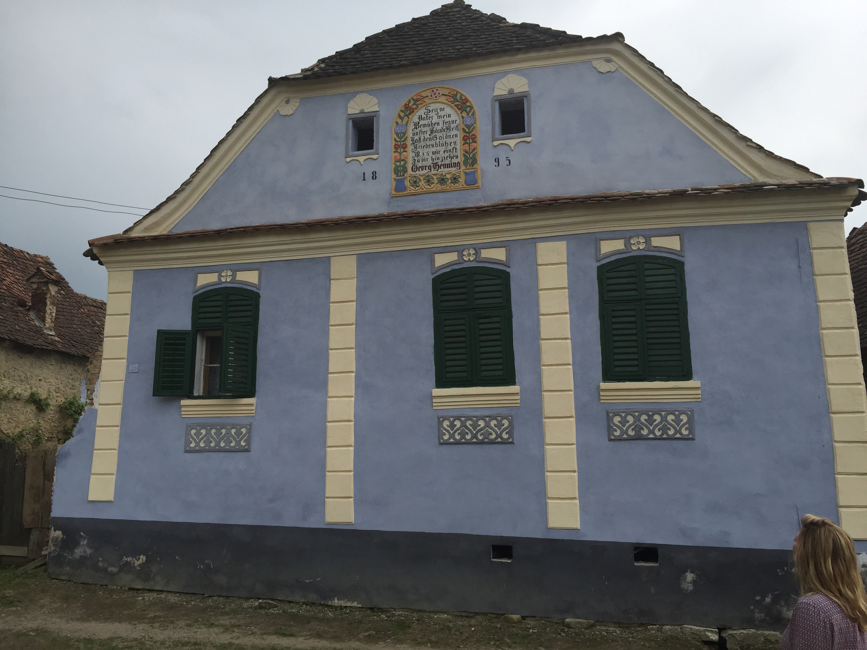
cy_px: 325
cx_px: 434
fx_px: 726
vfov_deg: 48.2
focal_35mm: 29
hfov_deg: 61.7
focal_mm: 4.15
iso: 32
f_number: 2.2
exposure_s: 1/1799
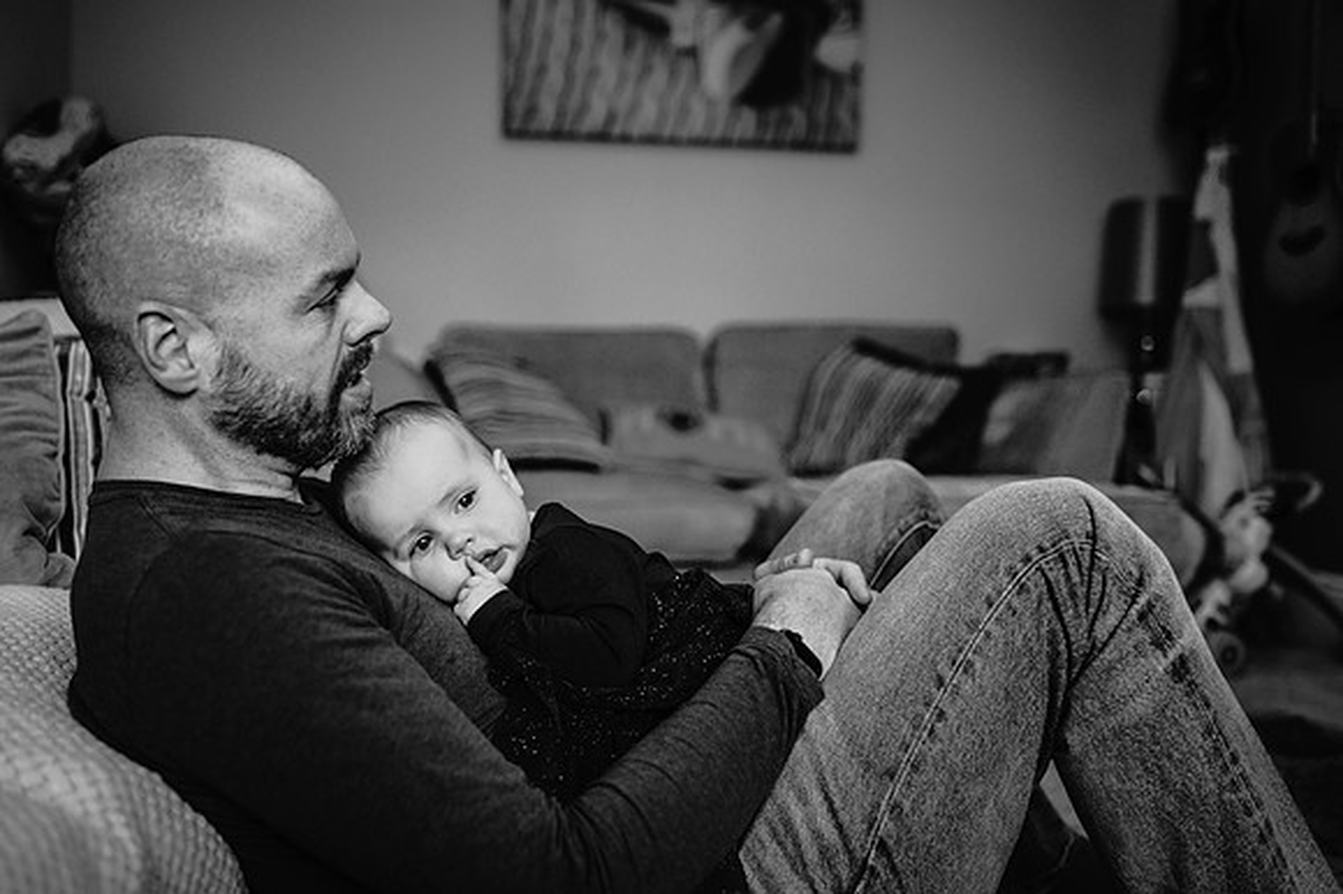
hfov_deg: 54.5
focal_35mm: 35
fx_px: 1305
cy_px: 447
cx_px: 672
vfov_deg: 37.8
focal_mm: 35
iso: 500
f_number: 2.2
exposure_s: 1/160
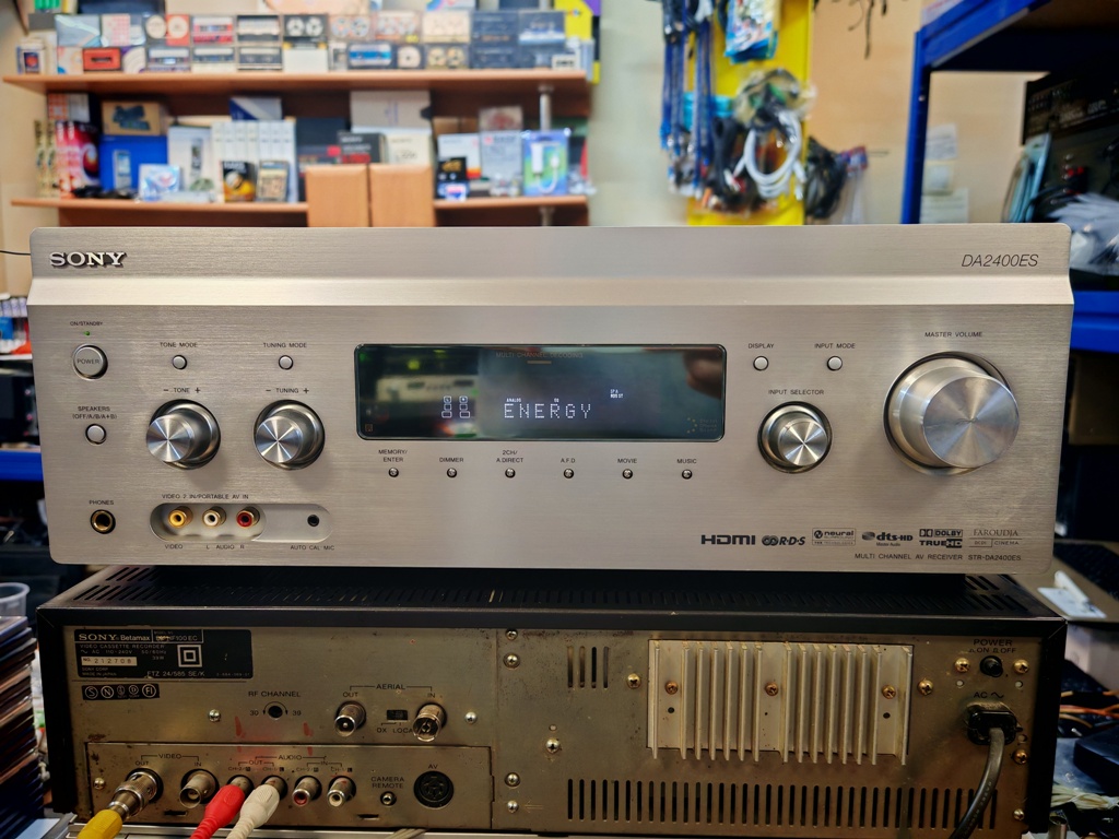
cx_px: 560
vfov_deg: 51.4
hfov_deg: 65.3
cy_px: 420
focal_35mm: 27
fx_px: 873
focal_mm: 6.67
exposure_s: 1/33
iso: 400
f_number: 1.9
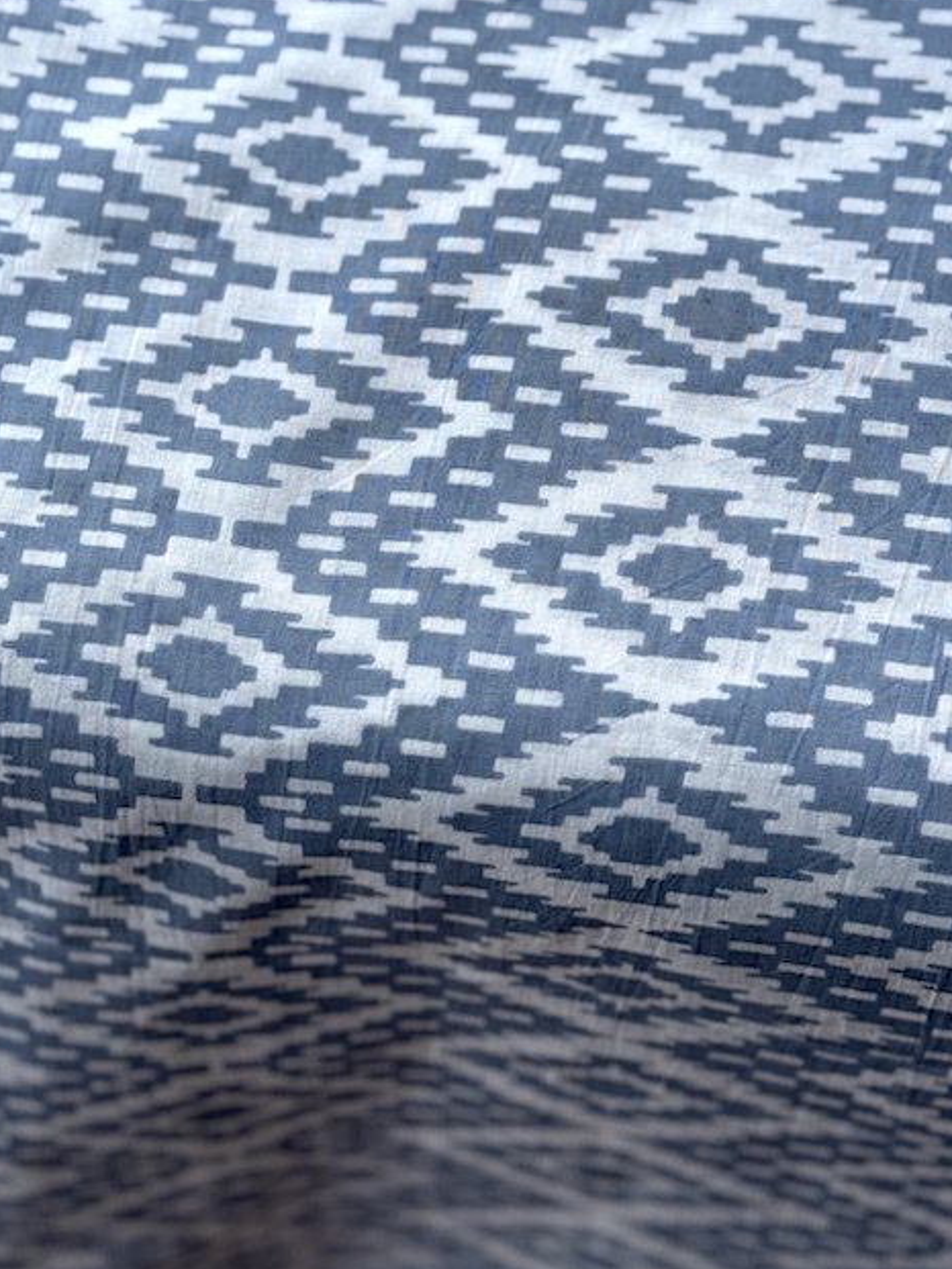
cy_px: 366
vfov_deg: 25.1
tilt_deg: -62.2
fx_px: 2823
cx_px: 446
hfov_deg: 19.1
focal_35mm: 77
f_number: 1.78
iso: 64
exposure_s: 1/1458
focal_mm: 6.76
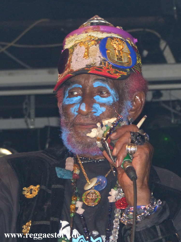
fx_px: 1011
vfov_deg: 13.6
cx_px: 90
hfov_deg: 10.2
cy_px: 121
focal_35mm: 145
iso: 400
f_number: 2.8
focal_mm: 26.1
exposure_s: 1/60
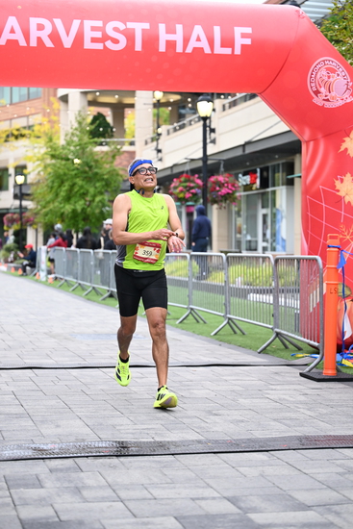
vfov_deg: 28.8
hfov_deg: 19.5
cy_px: 264
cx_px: 176
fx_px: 1029
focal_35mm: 70
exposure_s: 1/1600
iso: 1250
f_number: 2.8
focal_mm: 70
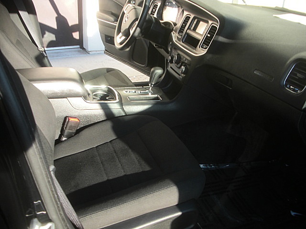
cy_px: 114
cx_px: 153
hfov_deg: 51.4
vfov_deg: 39.7
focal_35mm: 36
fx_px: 318
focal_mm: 6.3
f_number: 2.8
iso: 50
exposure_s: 1/100
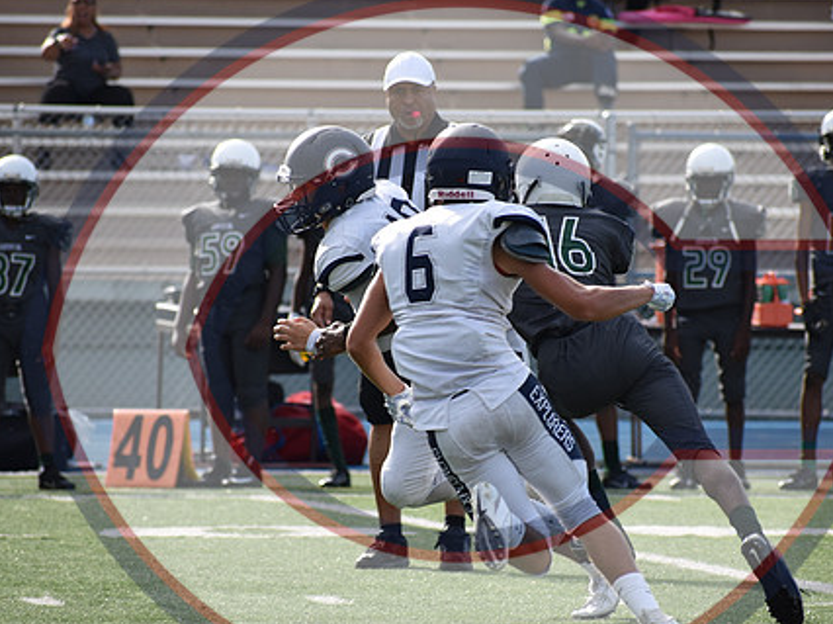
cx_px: 452
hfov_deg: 4.4
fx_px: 10871
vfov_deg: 3.3
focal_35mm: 452
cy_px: 349
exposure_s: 1/1000
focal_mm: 230
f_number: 5.6
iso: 450
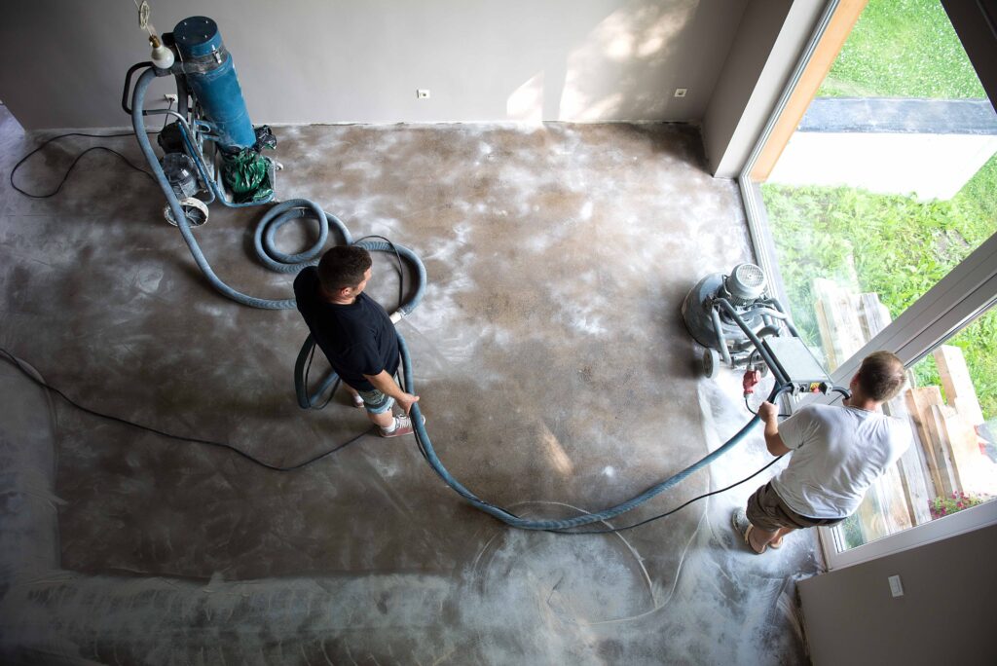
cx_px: 498
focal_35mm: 24
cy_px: 333
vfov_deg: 53.2
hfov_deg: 73.7
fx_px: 665
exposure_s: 1/125
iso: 320
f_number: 2.8
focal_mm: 24
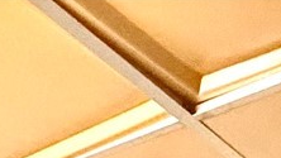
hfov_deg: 18.6
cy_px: 755
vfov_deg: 6.6
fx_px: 820
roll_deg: -1.5
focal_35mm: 110
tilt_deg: -13.5
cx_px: -34
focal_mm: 2.22
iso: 400
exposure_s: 1/67
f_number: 2.2
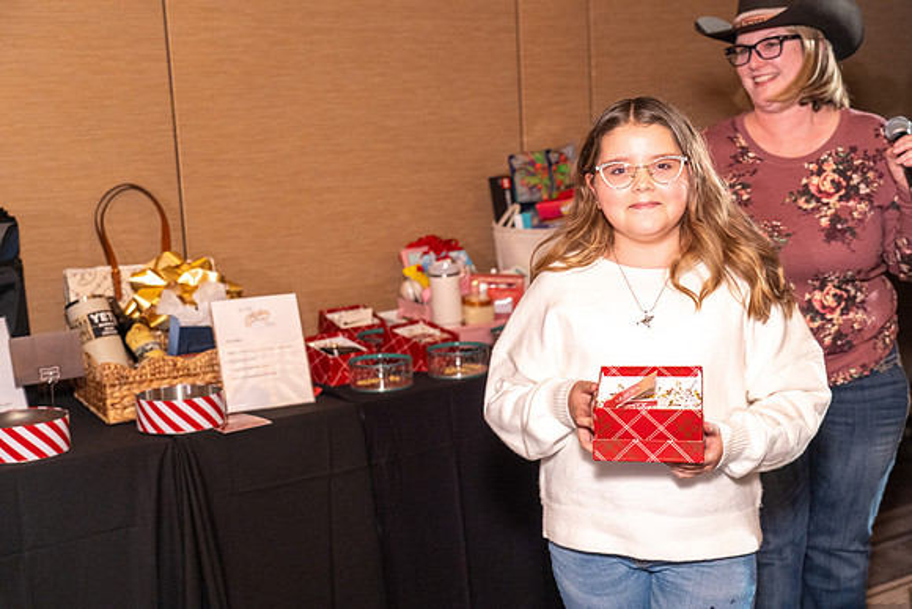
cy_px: 304
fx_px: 1292
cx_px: 456
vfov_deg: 26.5
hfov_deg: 38.9
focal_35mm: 51
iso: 3200
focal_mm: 51
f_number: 4
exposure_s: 1/60
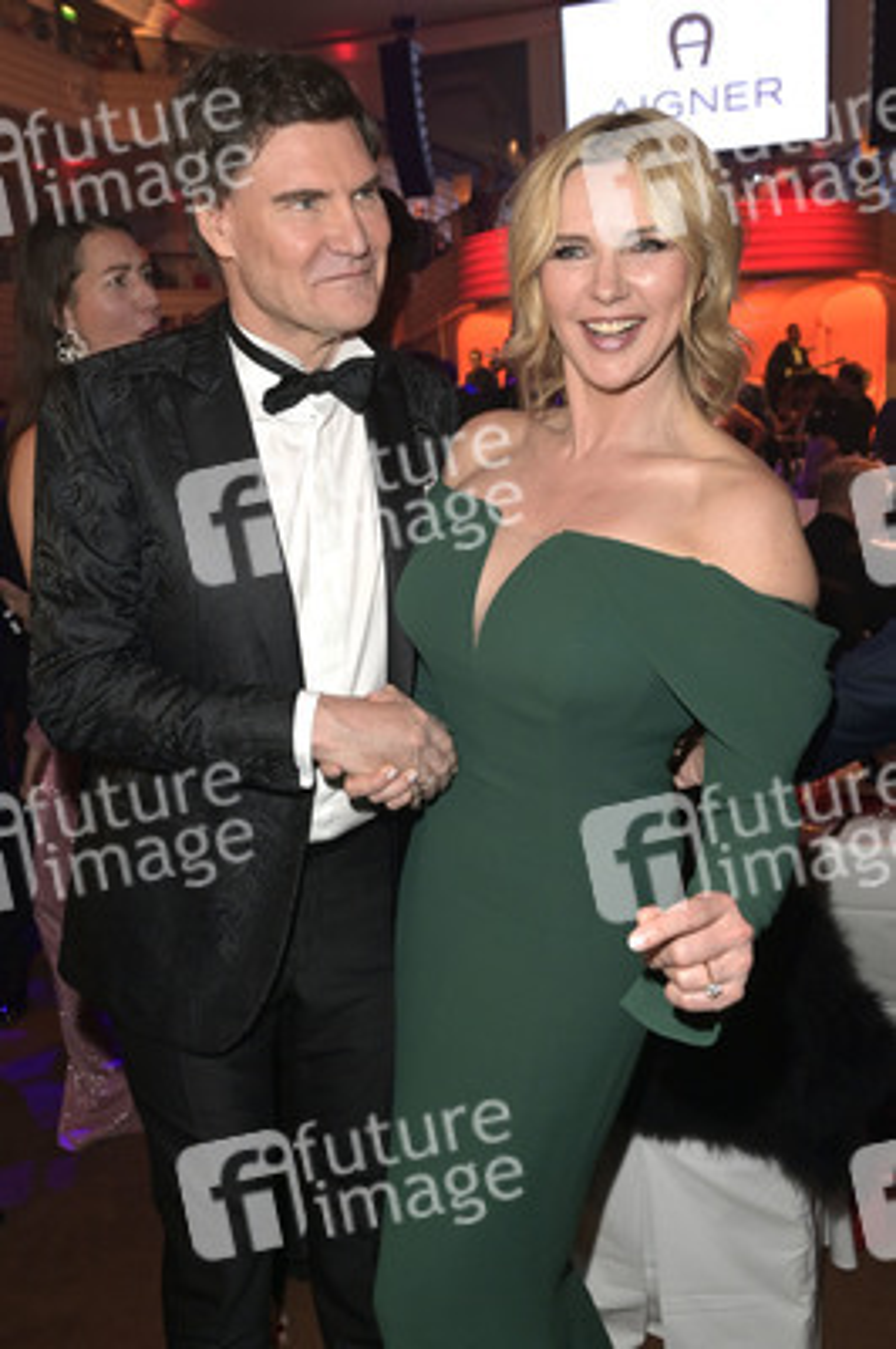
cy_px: 674
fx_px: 1197
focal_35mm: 32
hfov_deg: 41.0
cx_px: 448
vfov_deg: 58.8
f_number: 5.6
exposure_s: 1/100
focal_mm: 32
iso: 2000
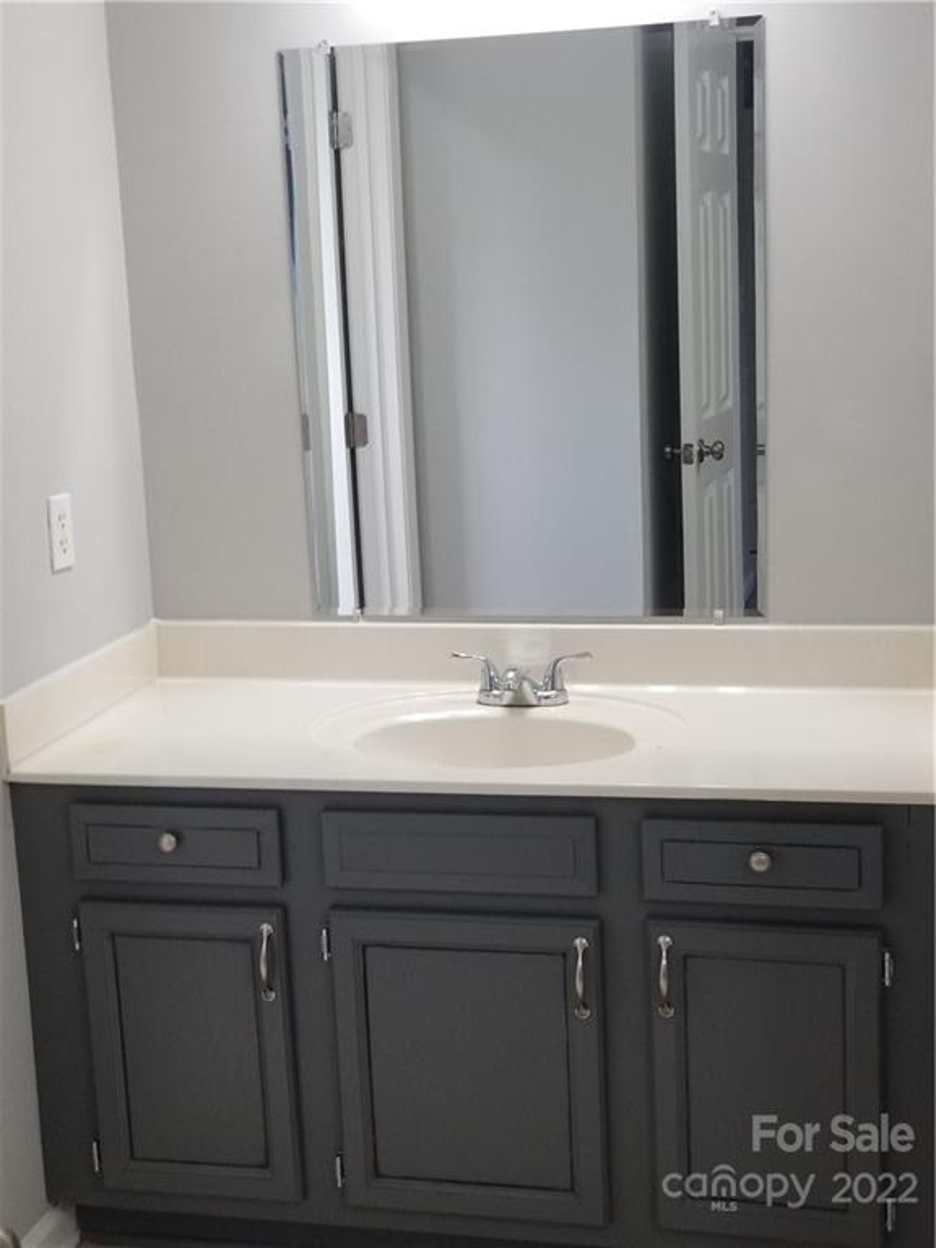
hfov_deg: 28.0
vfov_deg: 36.8
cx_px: 468
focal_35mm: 52
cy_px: 624
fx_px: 1875
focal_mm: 6
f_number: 2.4
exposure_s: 1/30
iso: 64
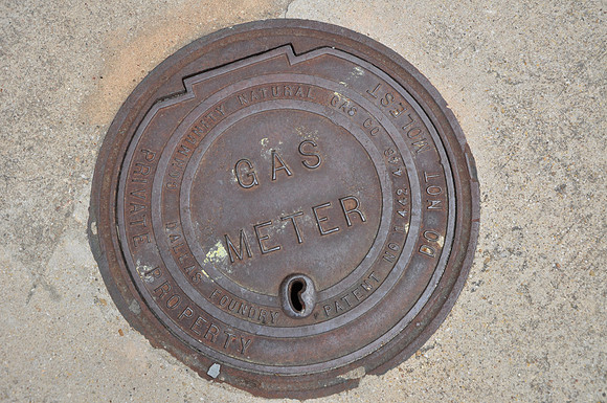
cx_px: 304
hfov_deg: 38.9
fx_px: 859
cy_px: 202
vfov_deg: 26.4
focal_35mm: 51
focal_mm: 34
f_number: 6.3
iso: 200
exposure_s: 1/160
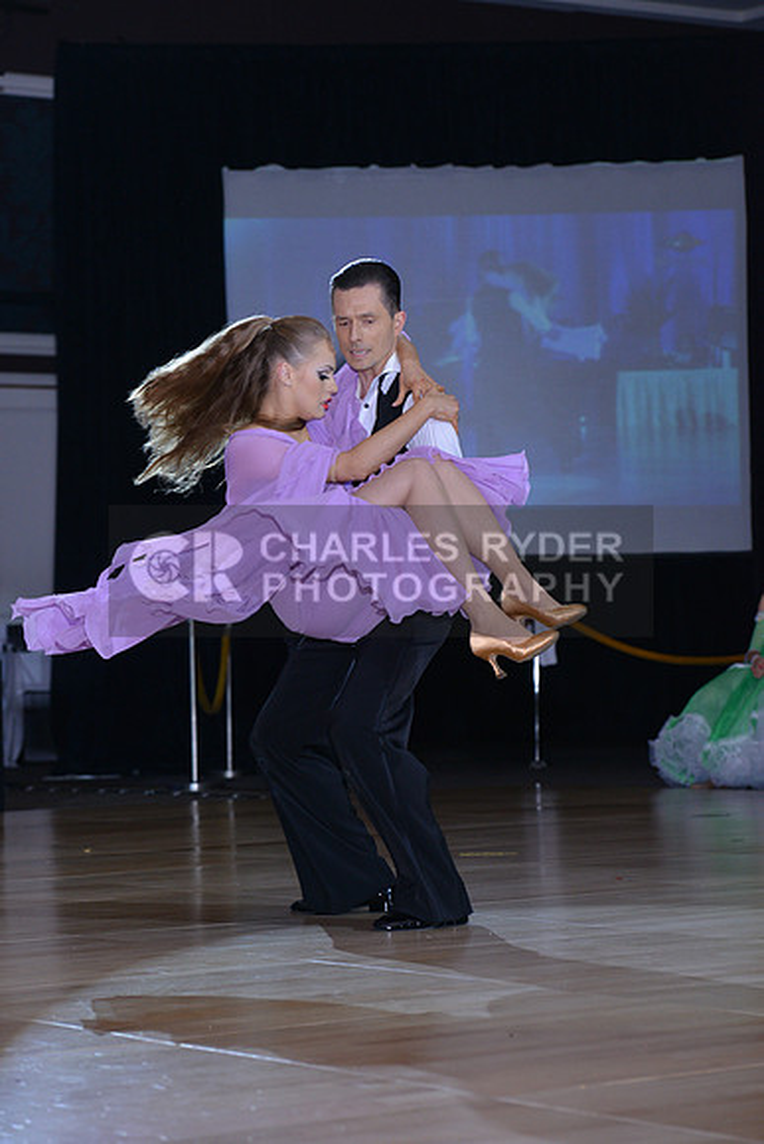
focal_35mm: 105
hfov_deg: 13.0
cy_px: 572
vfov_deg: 19.5
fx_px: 3340
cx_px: 382
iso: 1250
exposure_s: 1/250
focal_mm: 105
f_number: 5
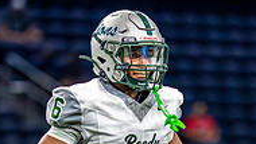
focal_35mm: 776
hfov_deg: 2.8
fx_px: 5269
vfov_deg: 1.6
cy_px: 212
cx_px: 159
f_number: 2.8
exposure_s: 1/1600
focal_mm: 200
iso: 4000
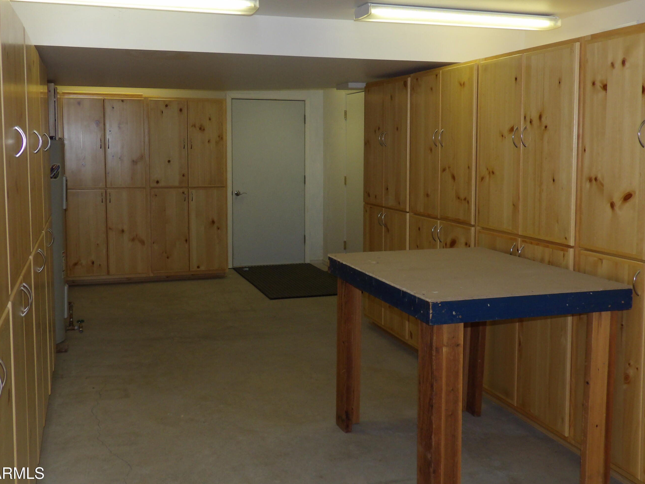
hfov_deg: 49.0
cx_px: 322
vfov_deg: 37.7
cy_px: 220
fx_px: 708
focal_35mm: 38
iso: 200
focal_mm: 5.9
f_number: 3.6
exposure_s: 1/33
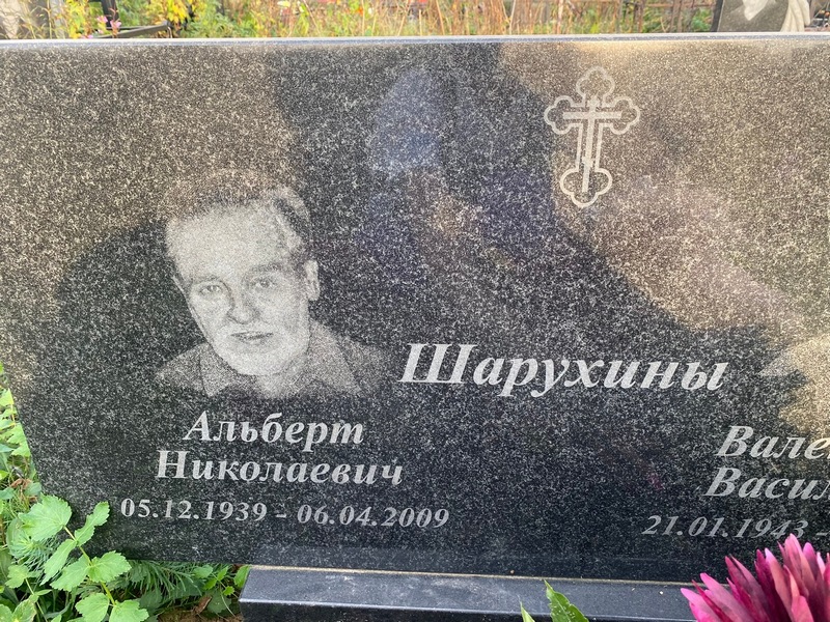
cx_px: 415
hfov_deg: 67.3
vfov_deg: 53.1
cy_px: 311
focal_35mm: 26
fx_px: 623
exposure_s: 1/122
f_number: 1.8
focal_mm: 4.25
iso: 50
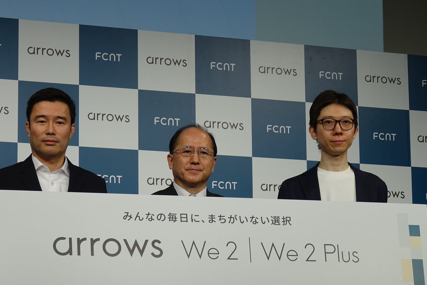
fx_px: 1542
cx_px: 204
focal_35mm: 130
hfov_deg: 15.8
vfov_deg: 10.5
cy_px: 172
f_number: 4
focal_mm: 36.72
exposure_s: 1/125
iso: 100
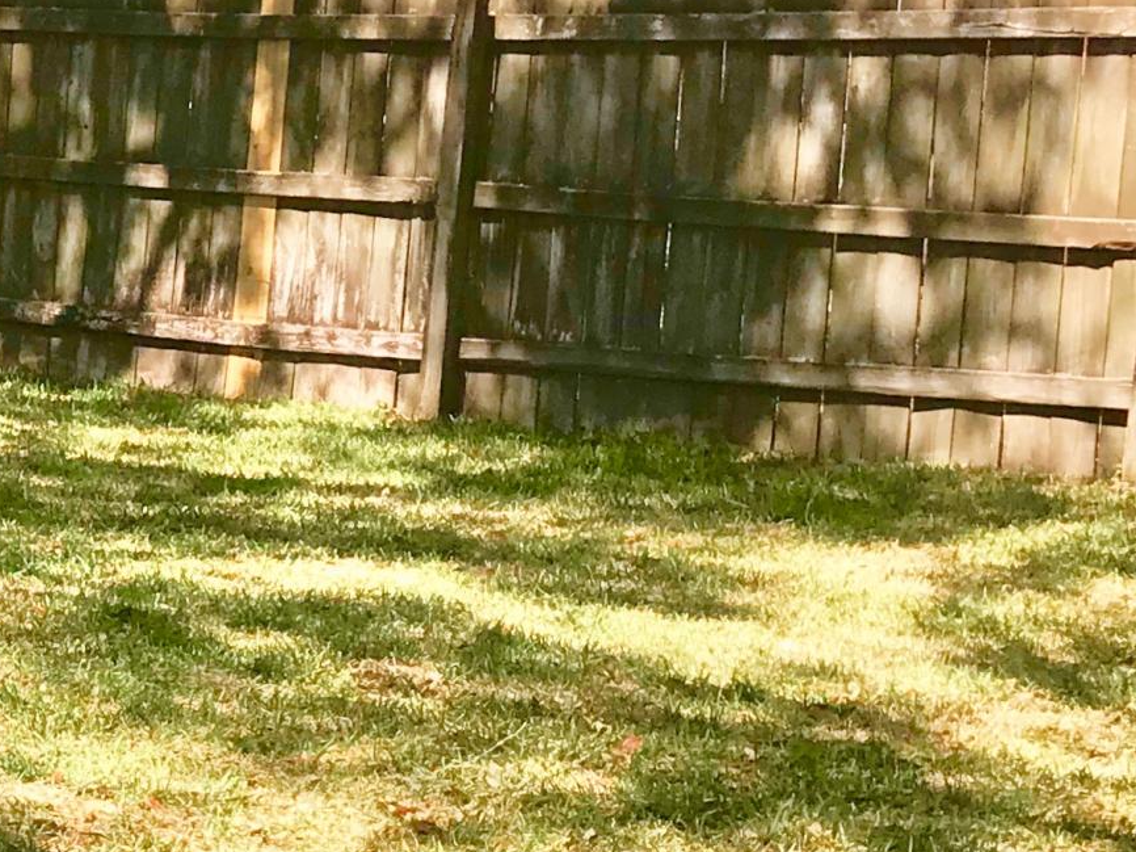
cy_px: 589
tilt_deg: -8.8
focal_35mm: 97
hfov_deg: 17.1
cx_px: -820
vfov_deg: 15.2
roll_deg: -2.4
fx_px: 3182
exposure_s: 1/560
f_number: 1.8
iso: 20
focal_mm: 3.99
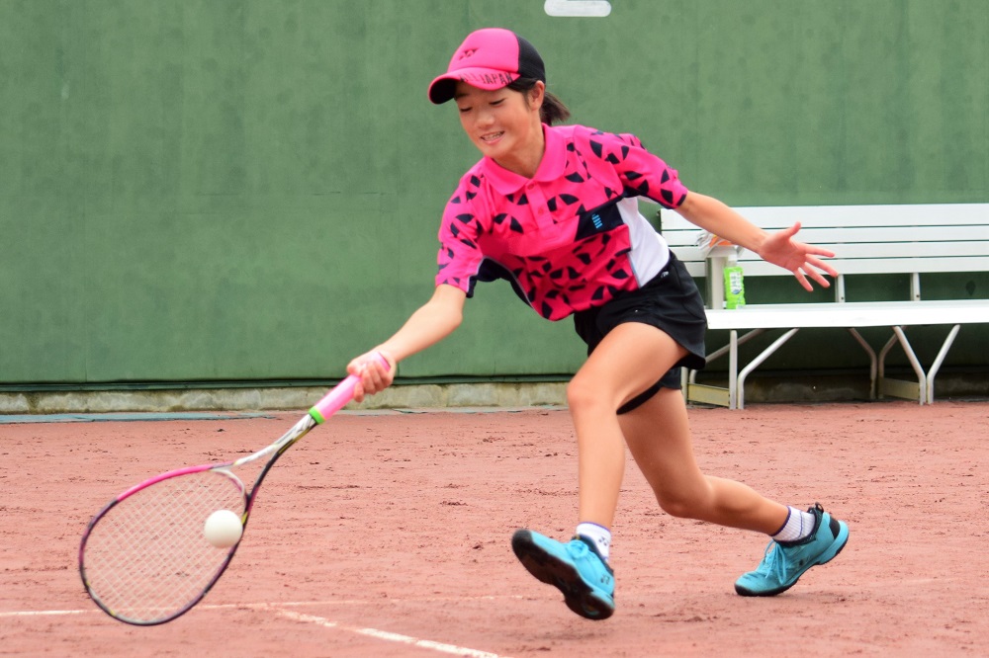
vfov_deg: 11.4
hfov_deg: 17.1
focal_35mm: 120
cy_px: 329
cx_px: 494
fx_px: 3295
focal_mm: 80
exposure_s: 1/1250
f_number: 4.5
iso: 500
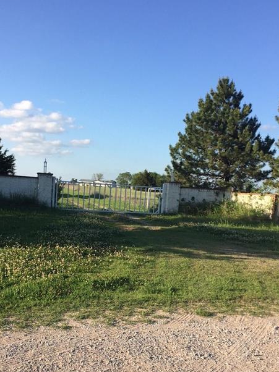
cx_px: 109
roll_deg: -3.5
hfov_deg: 38.5
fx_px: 398
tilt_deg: -2.8
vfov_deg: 49.9
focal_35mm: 37
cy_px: 218
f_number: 2.2
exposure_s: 1/1099
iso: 32
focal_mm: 4.15
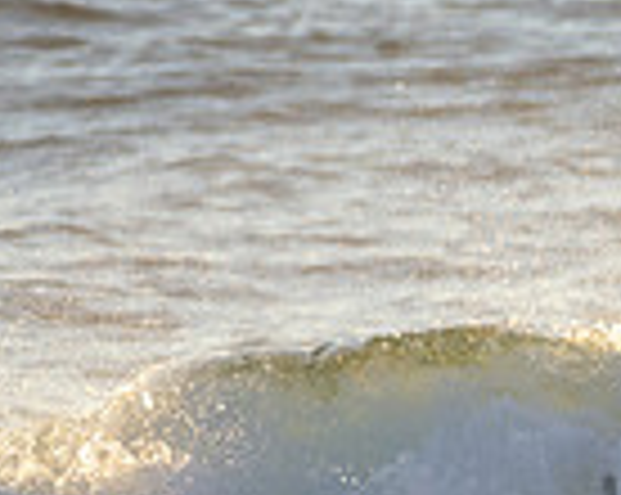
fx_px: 54399
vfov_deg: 0.5
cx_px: 1066
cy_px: 506
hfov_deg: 0.7
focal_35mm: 2964
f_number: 5.6
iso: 280
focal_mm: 500
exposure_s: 1/1000
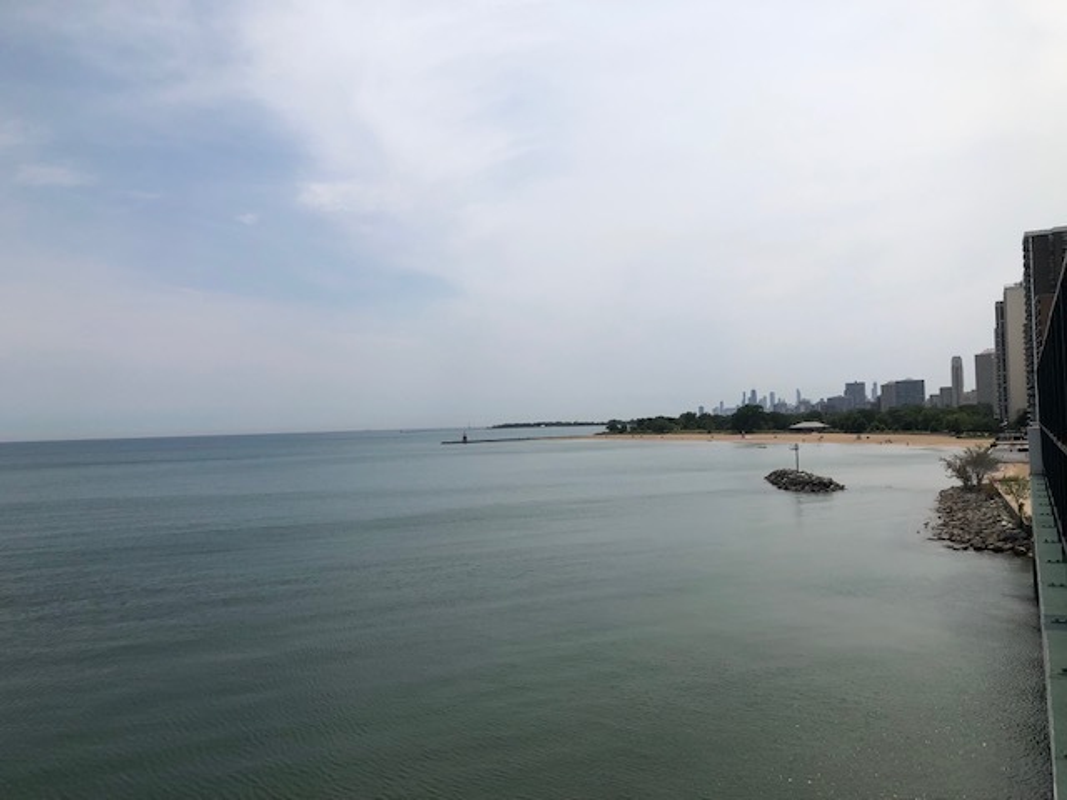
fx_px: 863
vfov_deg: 49.7
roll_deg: +1.1
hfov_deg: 63.4
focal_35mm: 28
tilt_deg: -0.4
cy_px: 400
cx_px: 534
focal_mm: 3.99
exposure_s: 1/6024
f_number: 1.8
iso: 25
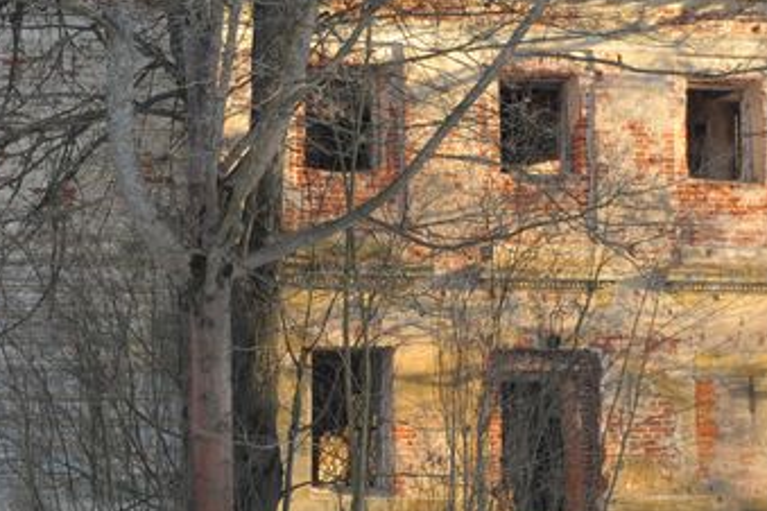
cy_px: 194
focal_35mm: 128
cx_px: 256
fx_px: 2727
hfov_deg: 16.0
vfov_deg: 10.7
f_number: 5.6
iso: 250
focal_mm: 62
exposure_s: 1/160
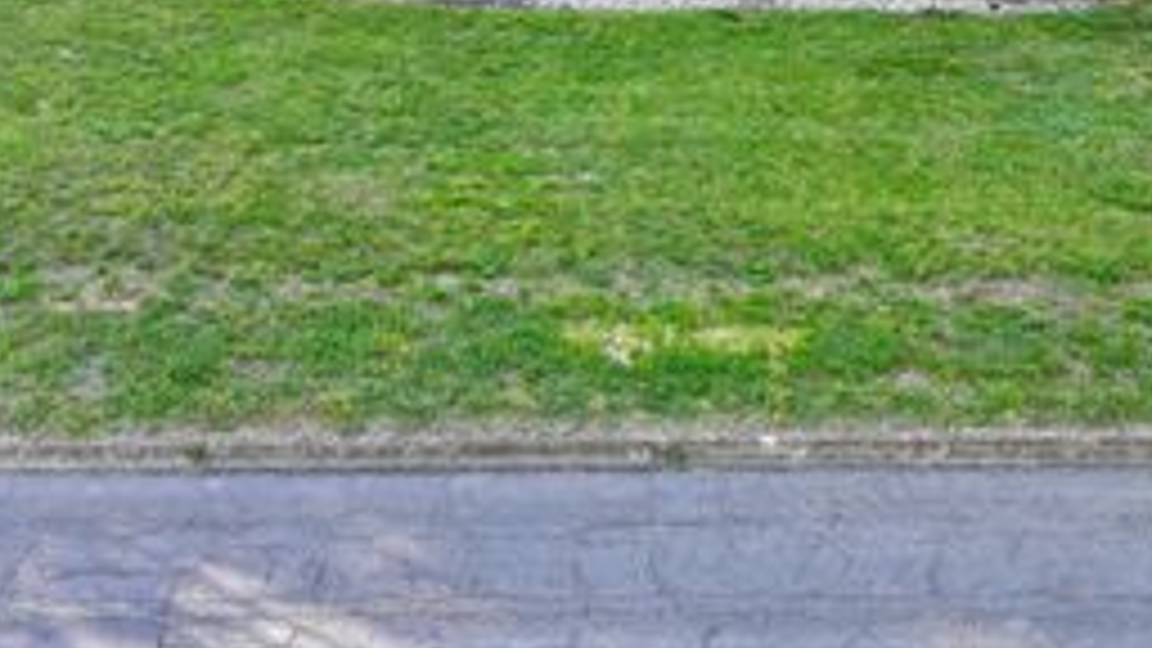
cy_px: -86
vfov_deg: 22.1
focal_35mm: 51
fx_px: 1558
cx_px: 418
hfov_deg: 40.2
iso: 100
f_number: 2.8
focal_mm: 12.29
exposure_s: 1/200
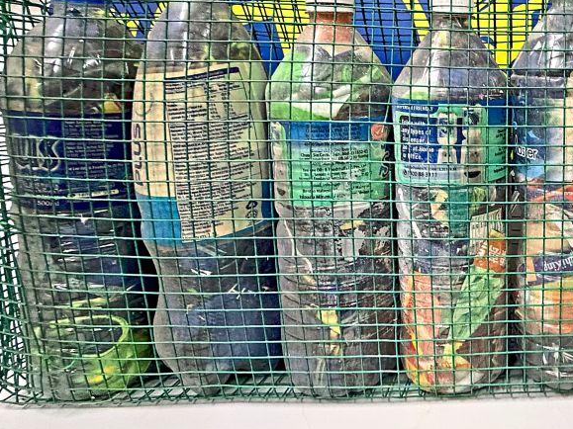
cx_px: 548
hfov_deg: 50.7
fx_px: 496
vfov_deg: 45.6
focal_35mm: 30
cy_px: 124
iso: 400
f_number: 2.2
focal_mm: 2.22
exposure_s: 1/50
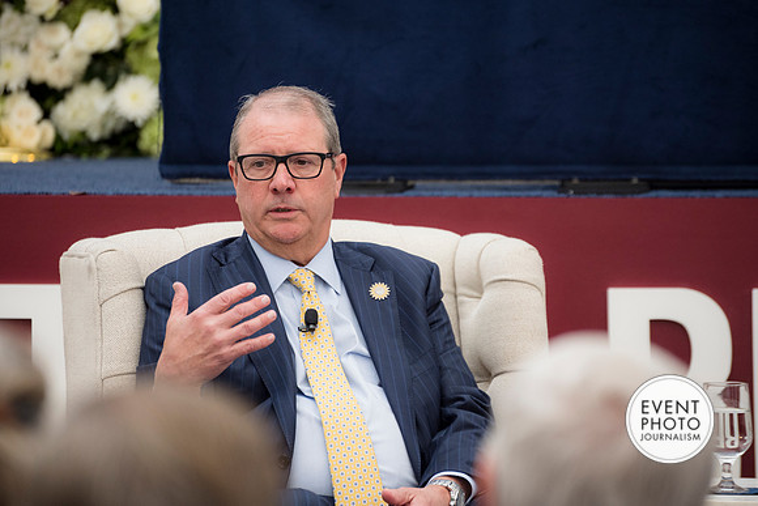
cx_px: 379
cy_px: 253
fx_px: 5054
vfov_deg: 5.7
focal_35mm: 240
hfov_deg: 8.6
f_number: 5.6
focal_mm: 240
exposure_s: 1/500
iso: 640
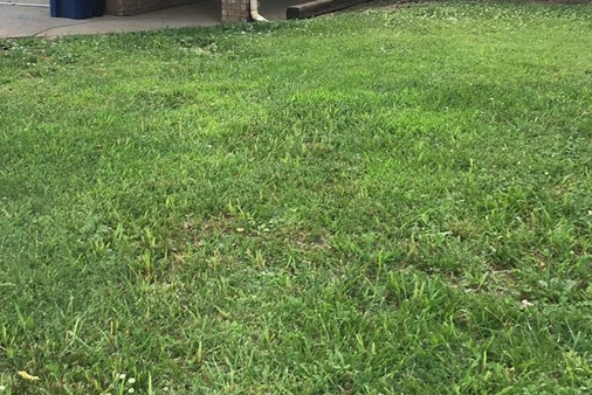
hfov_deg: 32.6
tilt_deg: -7.0
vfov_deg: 21.8
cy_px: 41
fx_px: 1004
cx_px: 204
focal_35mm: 61
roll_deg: +1.2
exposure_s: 1/128
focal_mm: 4.15
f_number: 2.2
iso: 25
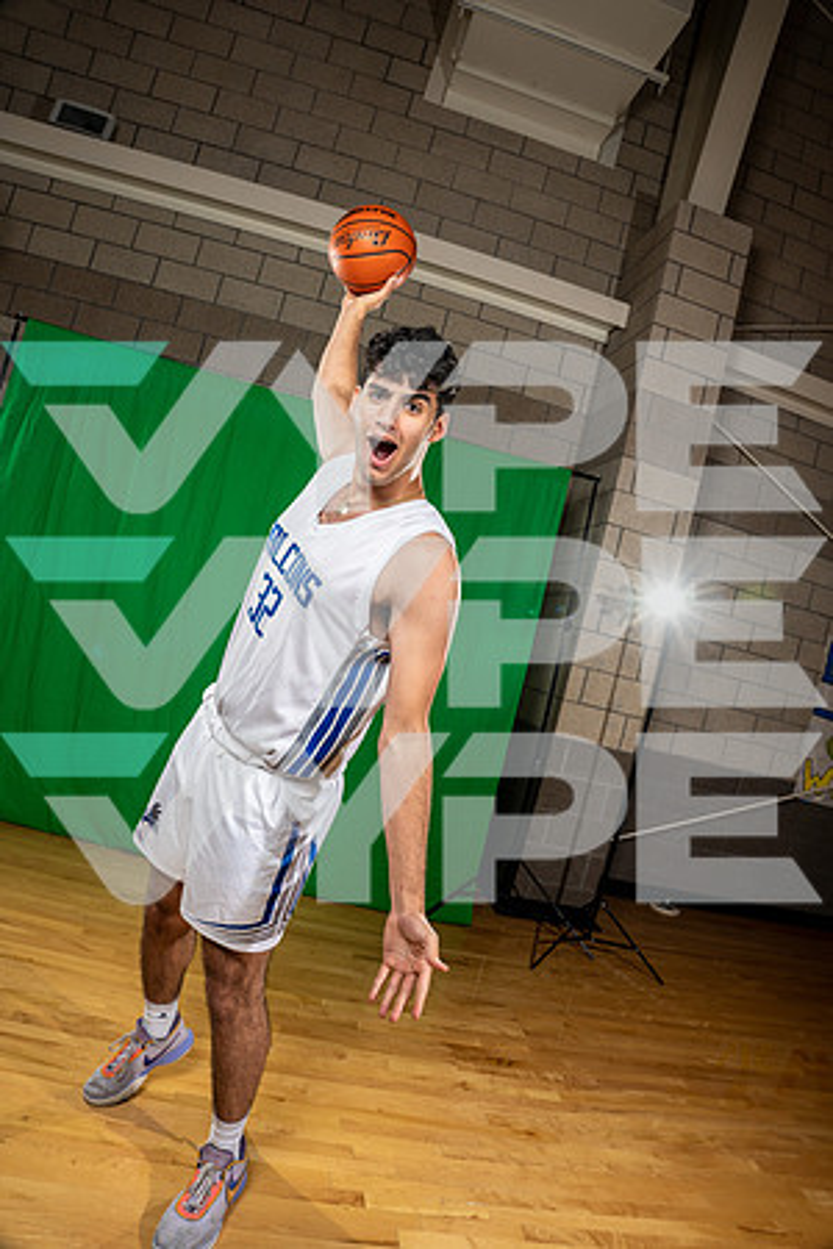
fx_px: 798
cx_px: 416
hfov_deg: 55.1
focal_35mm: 23
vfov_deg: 76.1
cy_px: 624
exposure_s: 1/250
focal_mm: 23
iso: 250
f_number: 8
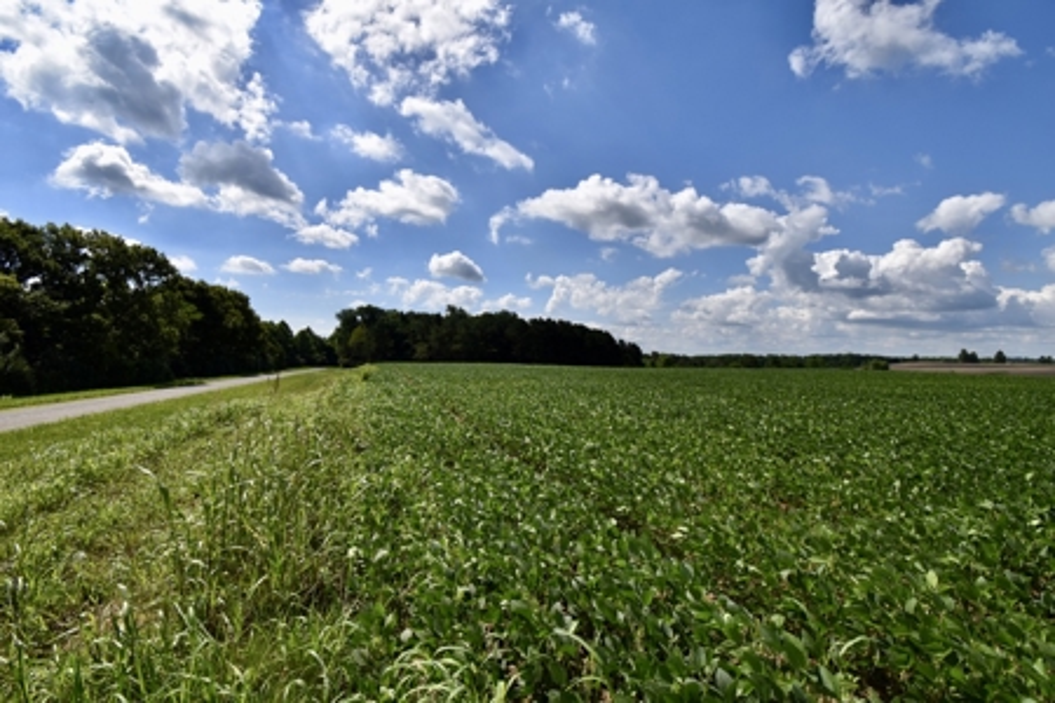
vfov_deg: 77.3
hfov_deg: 100.4
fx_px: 440
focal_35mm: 15
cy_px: 352
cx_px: 528
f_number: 14
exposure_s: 1/200
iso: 100
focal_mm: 10
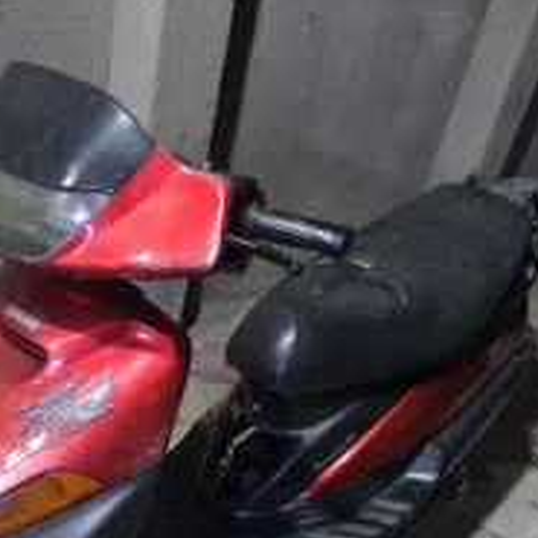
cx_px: 201
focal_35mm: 44
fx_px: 774
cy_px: 477
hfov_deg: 38.1
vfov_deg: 36.2
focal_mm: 6.3
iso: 1600
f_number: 1.7
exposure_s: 1/50
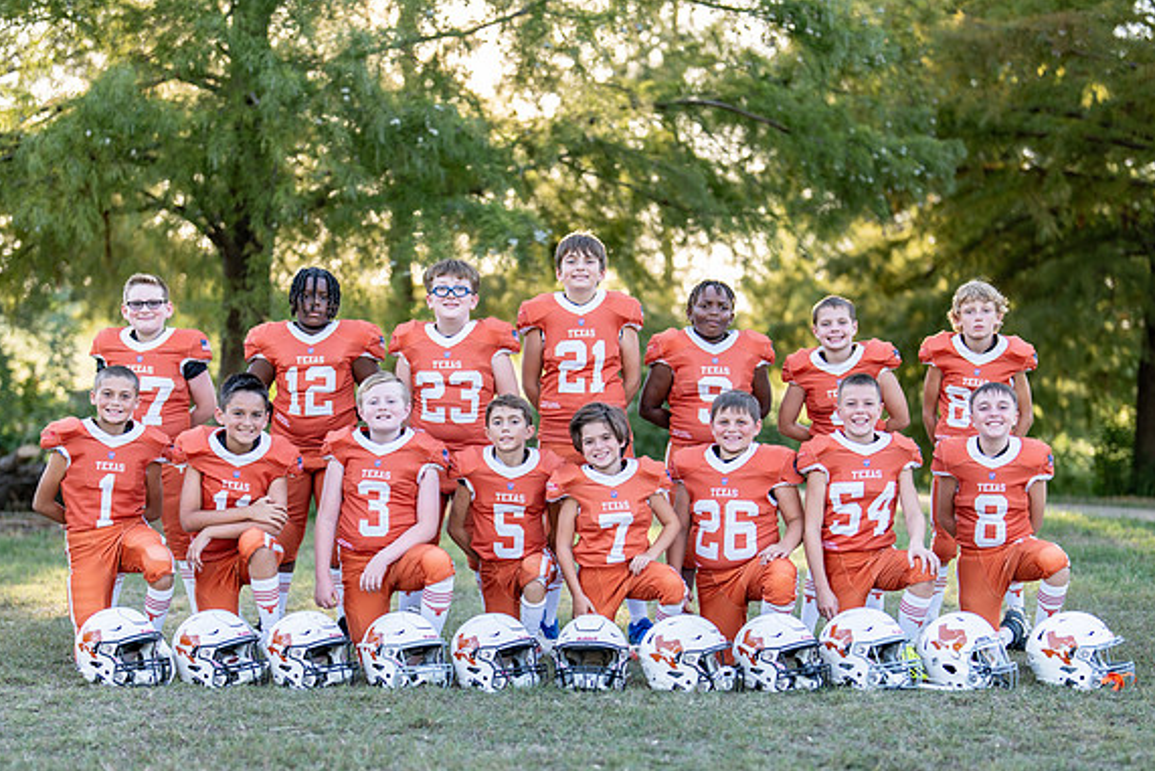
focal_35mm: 69
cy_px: 517
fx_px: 2214
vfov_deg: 19.7
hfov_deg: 29.2
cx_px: 554
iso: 100
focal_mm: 50
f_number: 1.2
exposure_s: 1/800
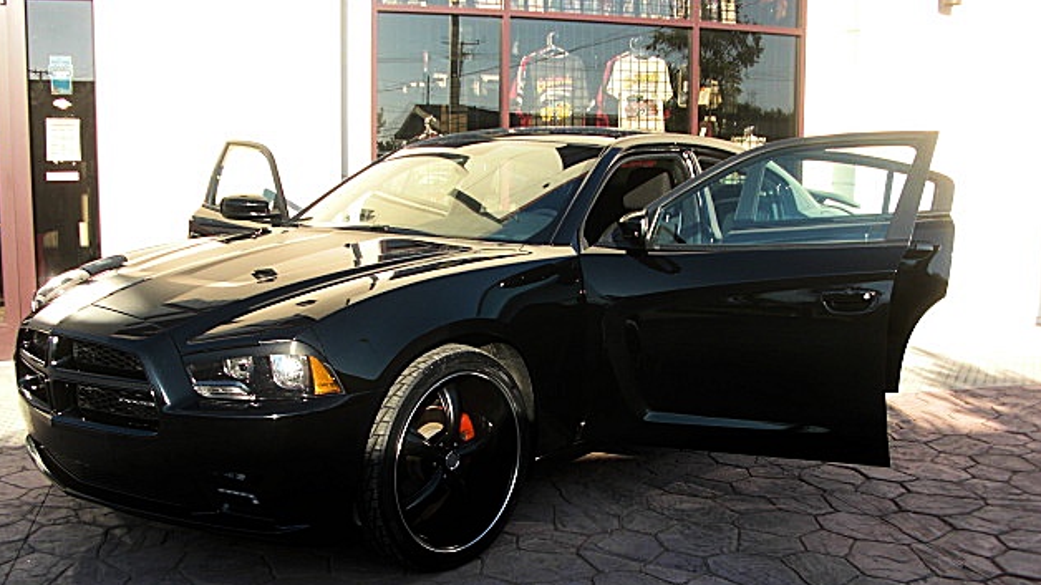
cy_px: 343
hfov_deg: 50.5
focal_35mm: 40
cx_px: 516
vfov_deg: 29.6
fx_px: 1104
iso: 50
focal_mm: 6.3
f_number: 2.8
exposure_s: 1/250
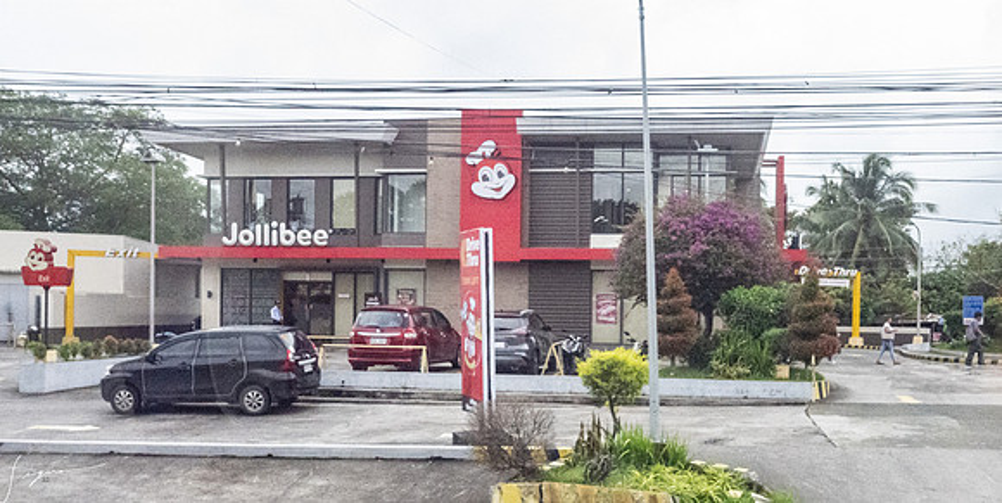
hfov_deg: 54.1
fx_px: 977
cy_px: 315
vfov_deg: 28.7
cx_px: 569
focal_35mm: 38
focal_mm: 24
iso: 22800
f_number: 8
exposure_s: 1/1000
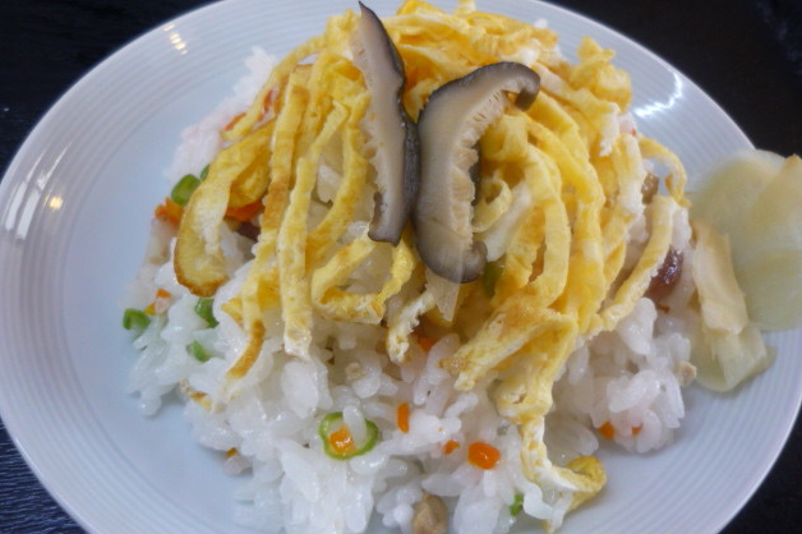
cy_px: 276
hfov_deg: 54.5
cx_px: 397
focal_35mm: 35
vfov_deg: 37.8
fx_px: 779
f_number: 2.8
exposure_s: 1/30
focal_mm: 5.5
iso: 160
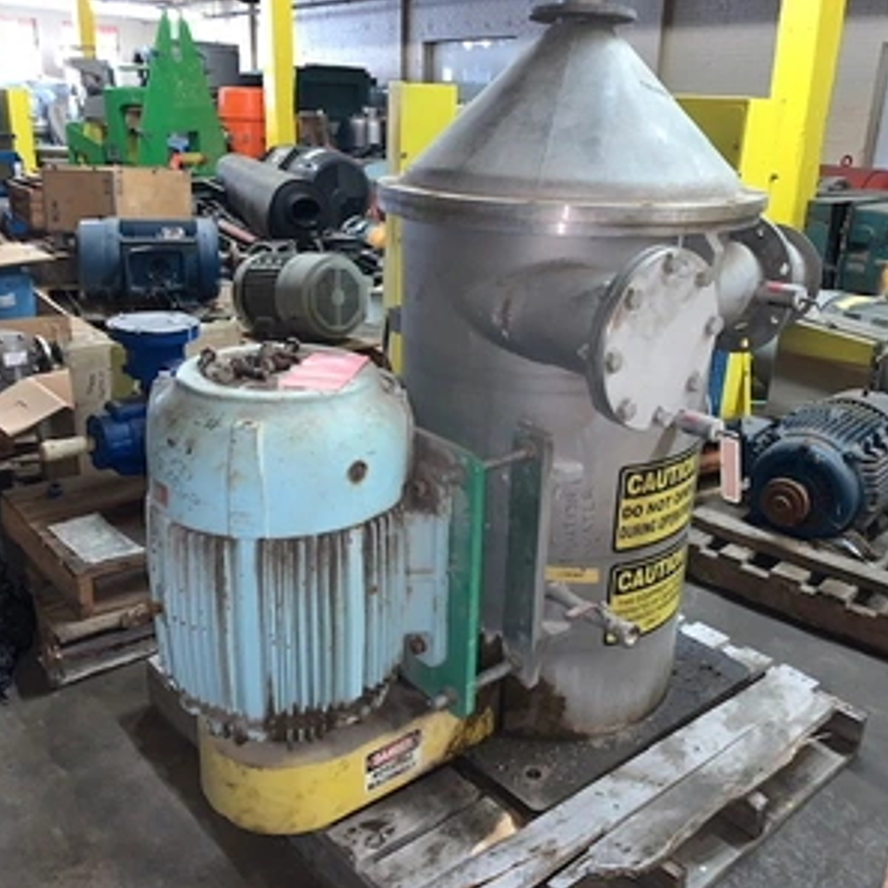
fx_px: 900
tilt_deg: -19.4
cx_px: 437
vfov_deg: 52.5
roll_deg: -2.6
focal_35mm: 31
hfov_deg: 52.5
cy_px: 445
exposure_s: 1/11
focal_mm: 4.25
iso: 125
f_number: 1.8
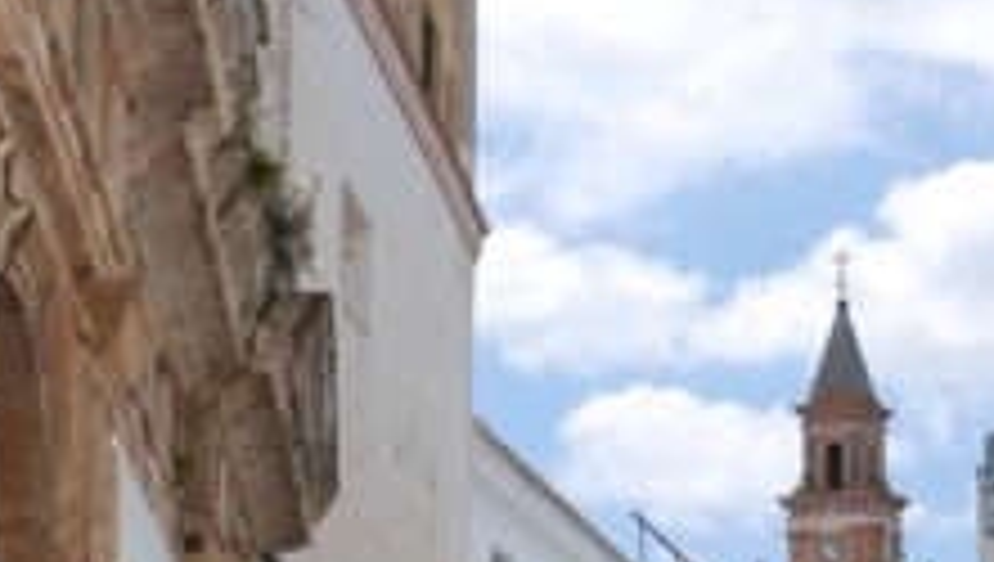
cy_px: 659
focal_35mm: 135
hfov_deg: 15.8
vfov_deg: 8.9
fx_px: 3563
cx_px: 733
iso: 100
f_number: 8
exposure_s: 1/250
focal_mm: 38
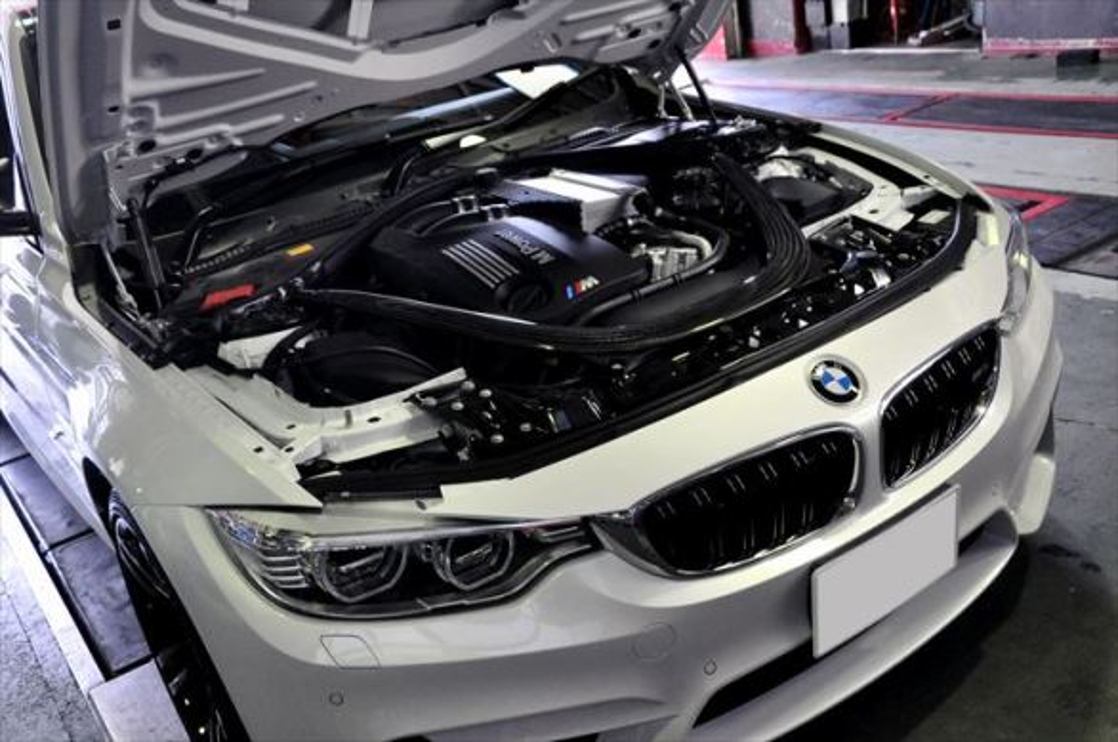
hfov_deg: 51.3
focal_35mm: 38
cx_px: 559
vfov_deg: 35.4
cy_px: 371
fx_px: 1163
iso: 2500
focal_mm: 25
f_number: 5.6
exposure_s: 1/200
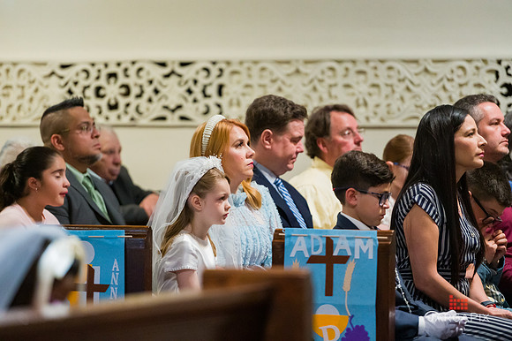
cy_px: 170
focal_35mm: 200
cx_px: 256
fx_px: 2843
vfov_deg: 6.9
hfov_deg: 10.3
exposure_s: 1/200
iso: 6400
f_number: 3.2
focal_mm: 200
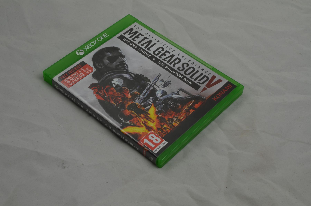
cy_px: 103
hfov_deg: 33.5
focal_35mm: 60
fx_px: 517
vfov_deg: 22.5
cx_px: 156
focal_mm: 40
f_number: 20
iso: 100
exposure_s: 1/3
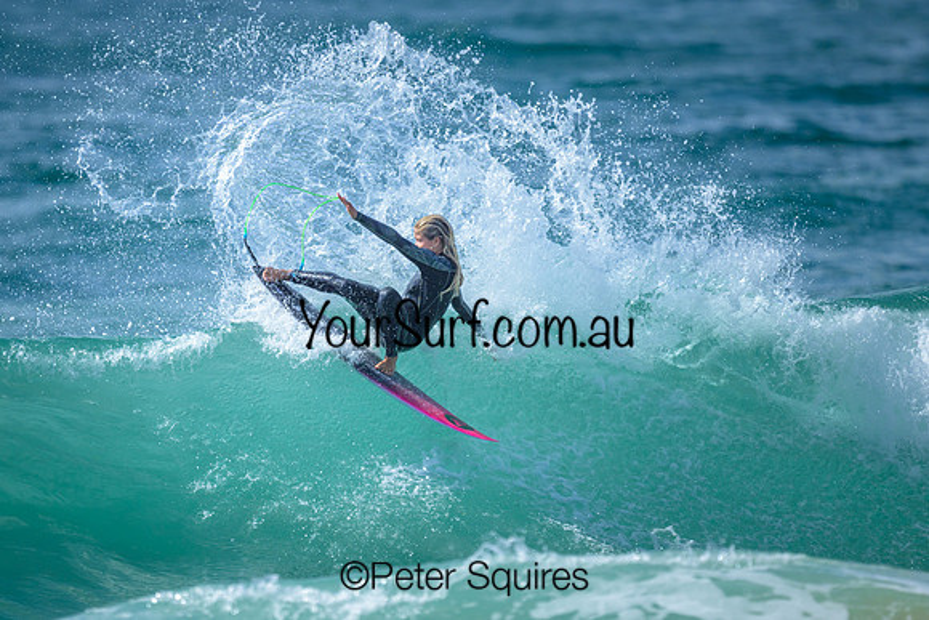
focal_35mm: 1099
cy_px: 386
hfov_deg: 1.9
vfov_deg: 1.3
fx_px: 28366
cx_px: 354
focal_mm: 800
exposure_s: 1/2000
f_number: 6.3
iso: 220
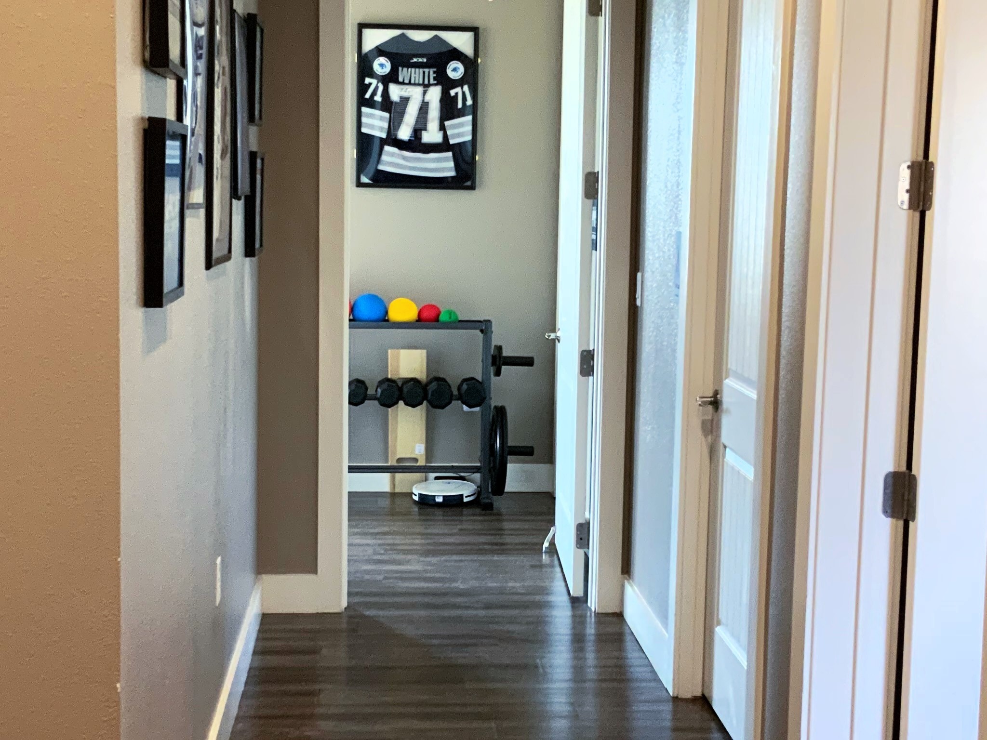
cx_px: 494
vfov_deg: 48.2
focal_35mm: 29
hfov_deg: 61.7
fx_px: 827
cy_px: 370
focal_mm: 3
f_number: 1.8
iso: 160
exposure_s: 1/60
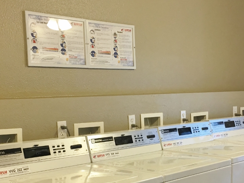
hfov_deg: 32.1
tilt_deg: -5.6
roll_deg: +1.0
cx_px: 142
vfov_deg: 24.1
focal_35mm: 60
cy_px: 143
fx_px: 423
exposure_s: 1/15
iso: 40
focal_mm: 4.15
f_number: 2.2
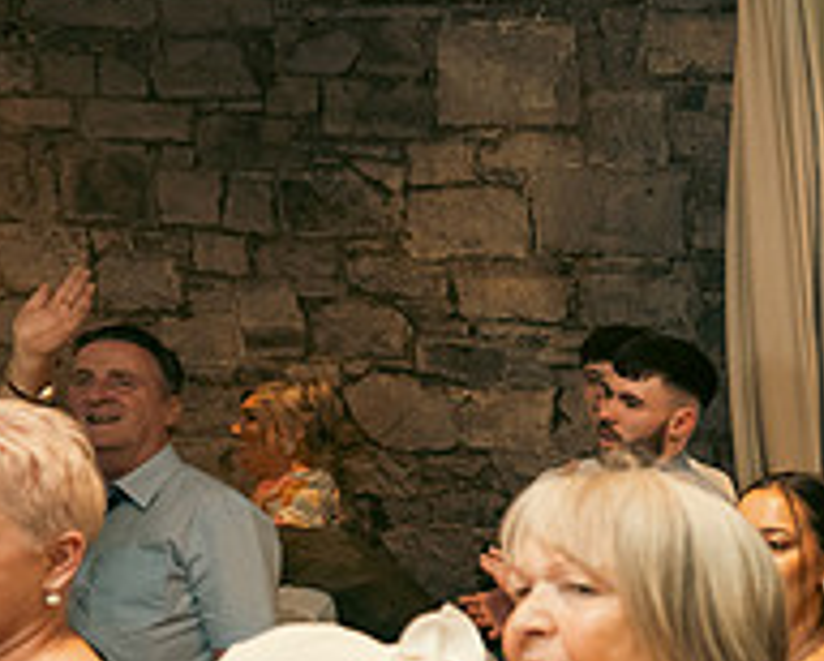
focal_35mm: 68
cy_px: 736
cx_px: 1210
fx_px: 1660
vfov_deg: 21.3
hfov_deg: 23.0
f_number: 3.5
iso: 2500
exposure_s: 1/160
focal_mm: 24
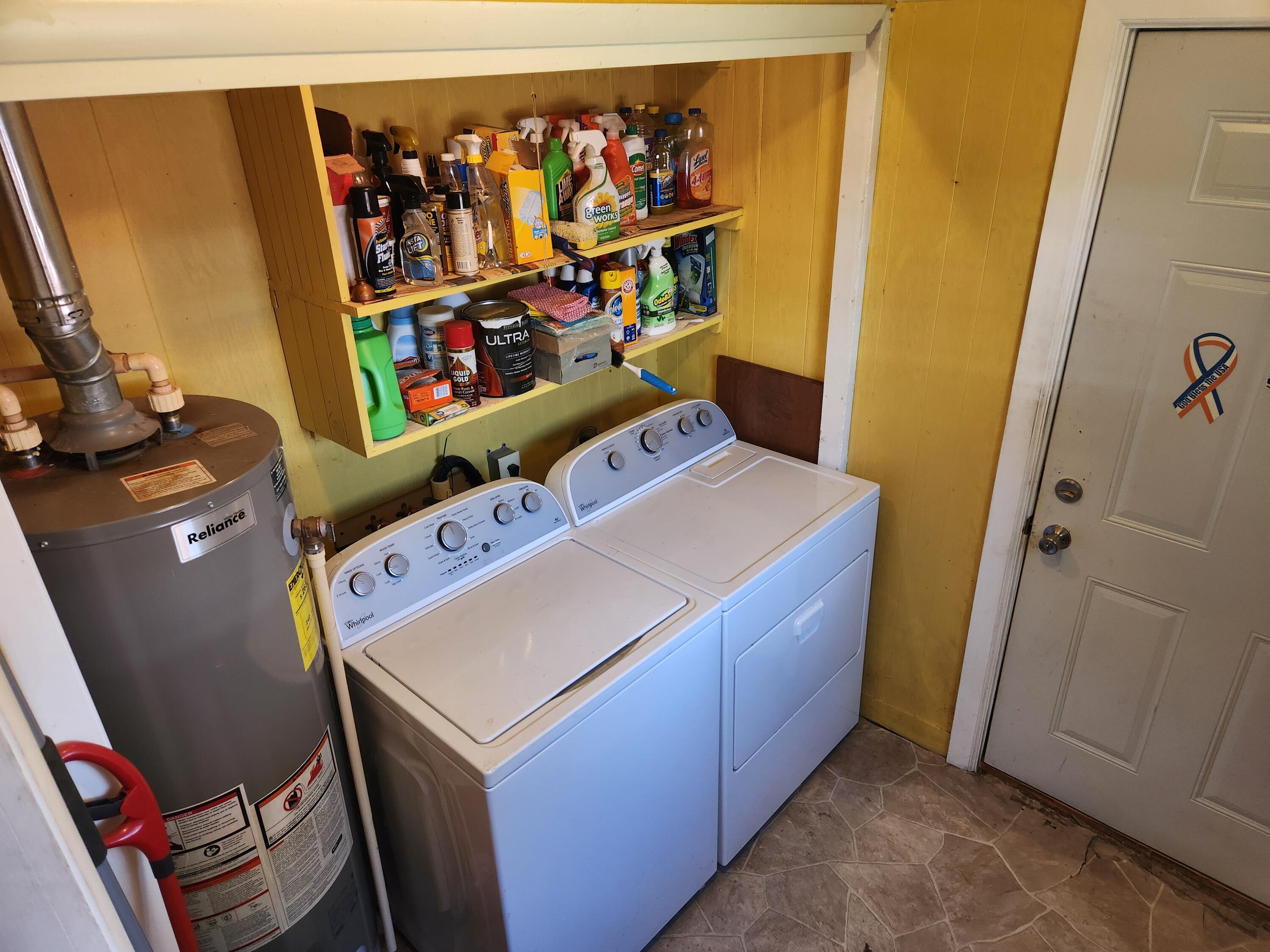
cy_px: 476
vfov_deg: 58.9
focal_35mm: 23
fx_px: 844
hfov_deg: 73.9
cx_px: 635
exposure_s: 1/120
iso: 160
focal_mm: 5.4
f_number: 1.8
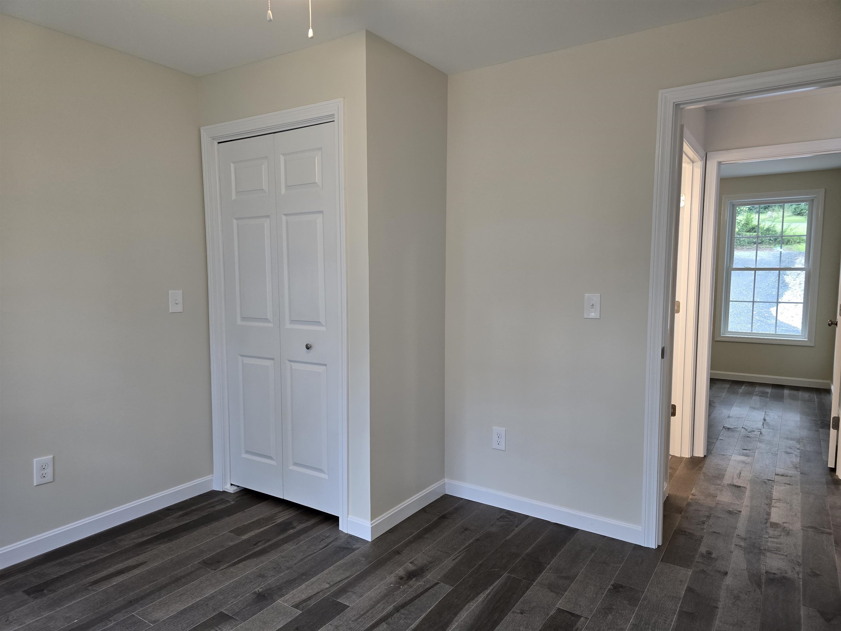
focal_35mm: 23
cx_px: 420
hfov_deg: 73.9
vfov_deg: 58.9
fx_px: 559
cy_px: 316
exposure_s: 1/60
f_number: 1.7
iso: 125
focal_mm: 6.3
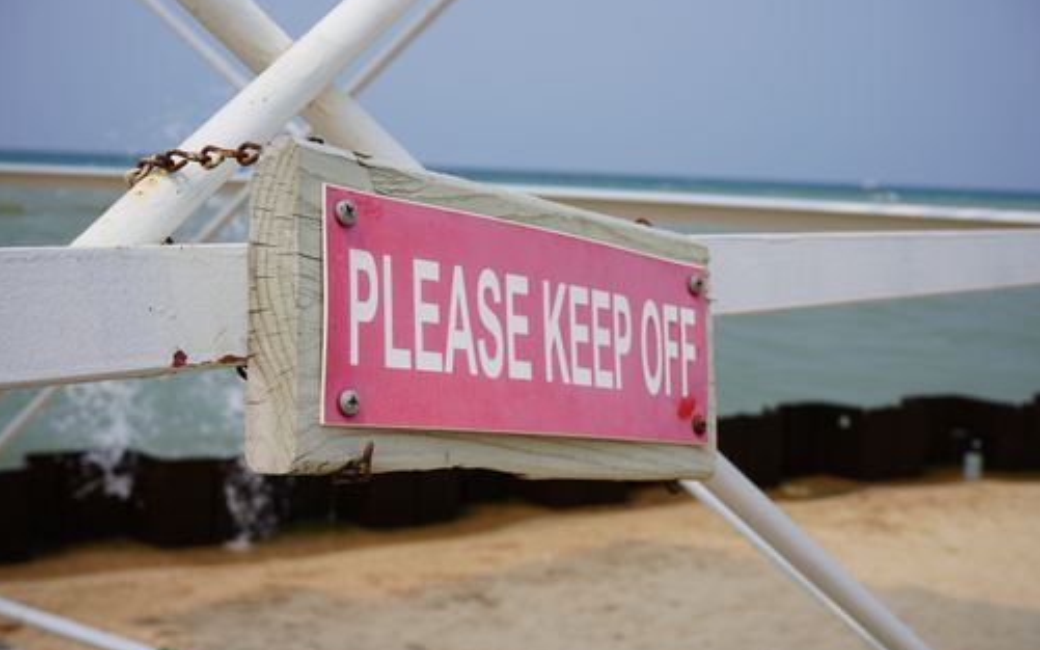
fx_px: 1445
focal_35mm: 51
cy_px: 337
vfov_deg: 25.3
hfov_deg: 39.6
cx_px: 525
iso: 100
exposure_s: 1/250
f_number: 11
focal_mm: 49
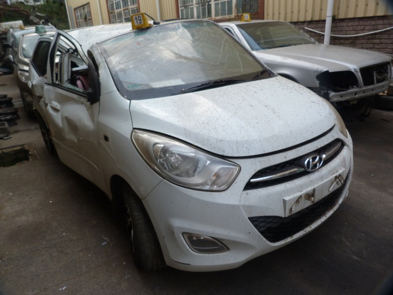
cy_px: 148
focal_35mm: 25
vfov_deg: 54.9
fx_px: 284
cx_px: 196
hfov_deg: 69.4
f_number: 2.8
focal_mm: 4.5
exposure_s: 1/100
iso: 80
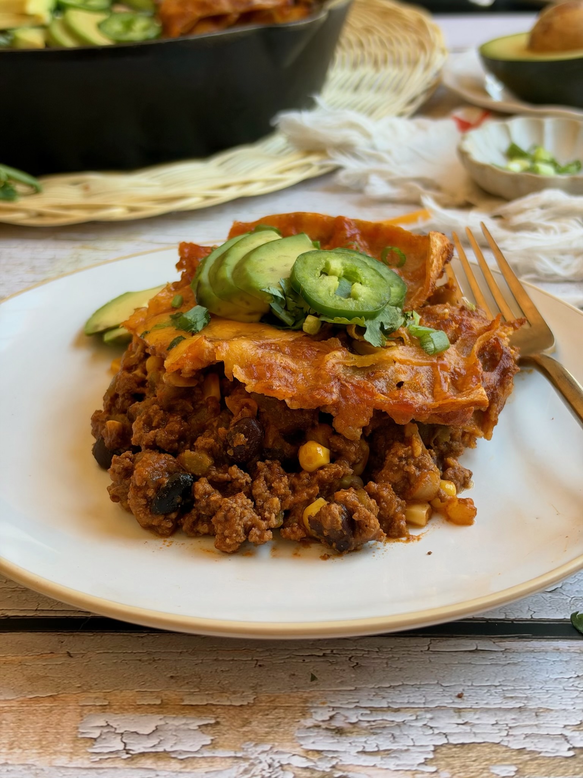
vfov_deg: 39.7
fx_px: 1078
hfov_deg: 30.3
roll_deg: +0.1
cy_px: 389
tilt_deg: -30.9
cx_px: 292
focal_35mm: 48
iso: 125
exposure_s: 1/60
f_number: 1.8
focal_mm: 6.93
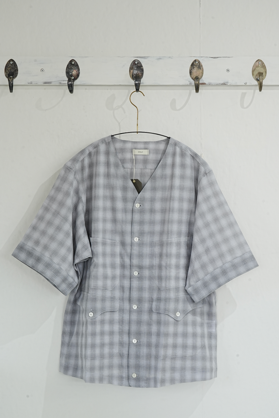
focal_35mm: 68
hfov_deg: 20.0
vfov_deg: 29.6
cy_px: 209
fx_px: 790
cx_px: 140
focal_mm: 68
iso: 1000
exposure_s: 1/30
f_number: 13
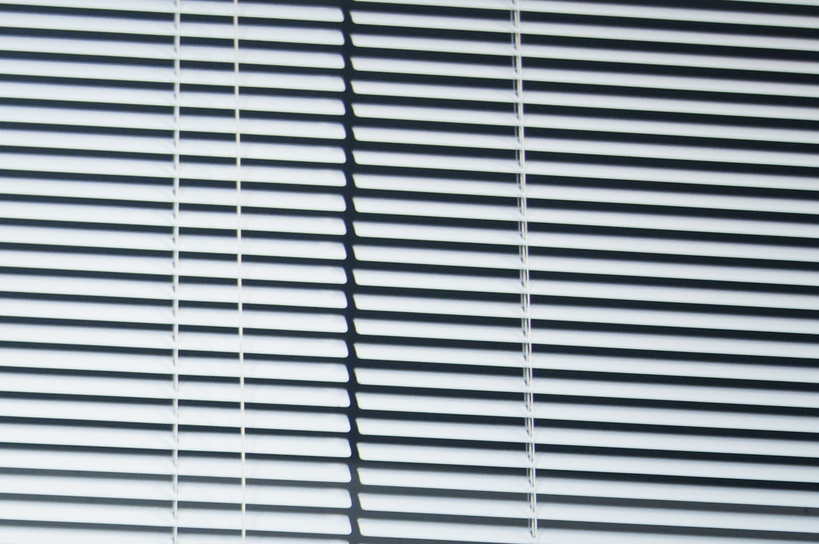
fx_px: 2772
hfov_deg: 16.2
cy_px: 527
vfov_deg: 11.1
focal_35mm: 122
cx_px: -156
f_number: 4.5
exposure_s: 1/160
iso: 800
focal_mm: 30
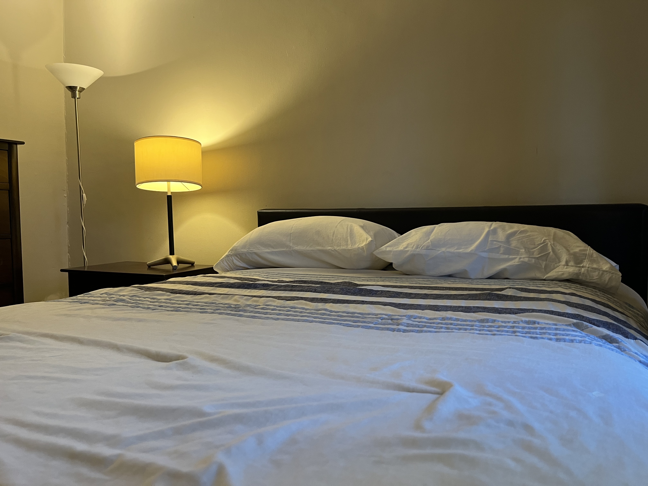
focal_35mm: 26
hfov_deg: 67.3
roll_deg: +0.1
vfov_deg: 53.1
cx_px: 324
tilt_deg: -3.4
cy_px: 243
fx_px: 487
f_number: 1.6
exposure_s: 1/60
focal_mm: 5.1
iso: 200
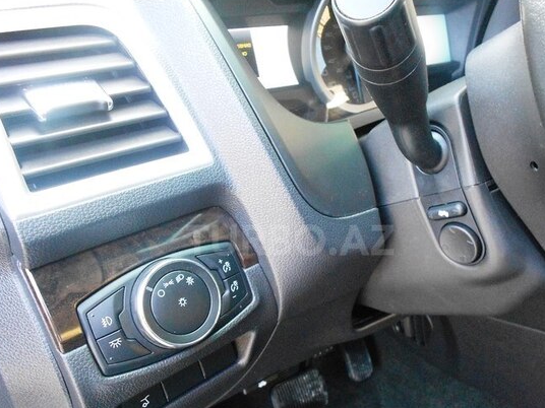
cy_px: 240
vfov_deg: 44.0
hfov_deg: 56.8
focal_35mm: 32
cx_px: 290
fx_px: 504
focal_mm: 4.6
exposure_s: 1/20
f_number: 3.2
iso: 400
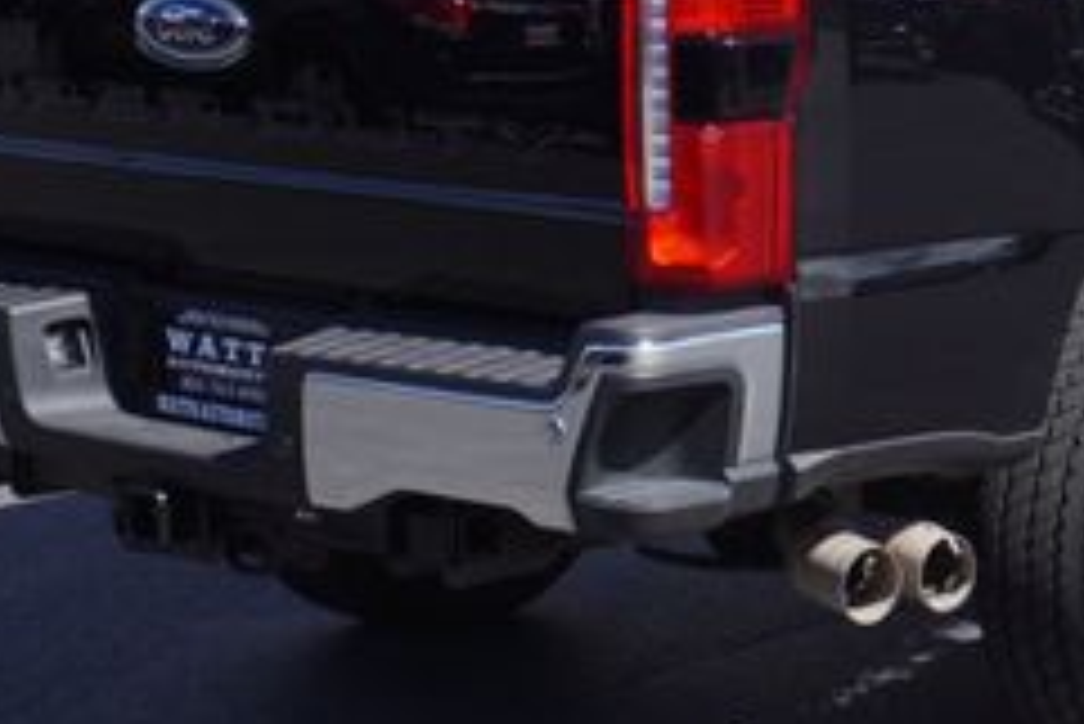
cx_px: 1048
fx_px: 3716
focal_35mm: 123
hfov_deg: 16.3
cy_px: 148
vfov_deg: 11.1
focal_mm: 31
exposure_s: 1/200
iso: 100
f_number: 9
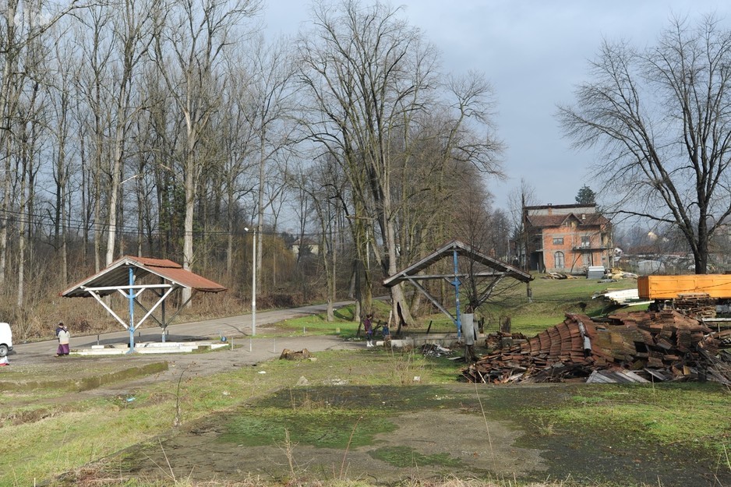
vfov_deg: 37.8
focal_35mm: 35
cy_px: 244
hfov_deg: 54.4
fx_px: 711
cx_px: 366
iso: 250
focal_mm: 35
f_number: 8
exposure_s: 1/640
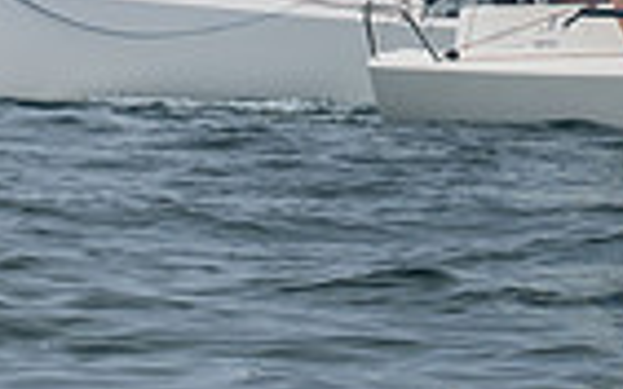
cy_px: -601
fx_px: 5787
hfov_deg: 6.1
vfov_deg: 3.8
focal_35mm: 341
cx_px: 574
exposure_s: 1/500
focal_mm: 70
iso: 800
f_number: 14
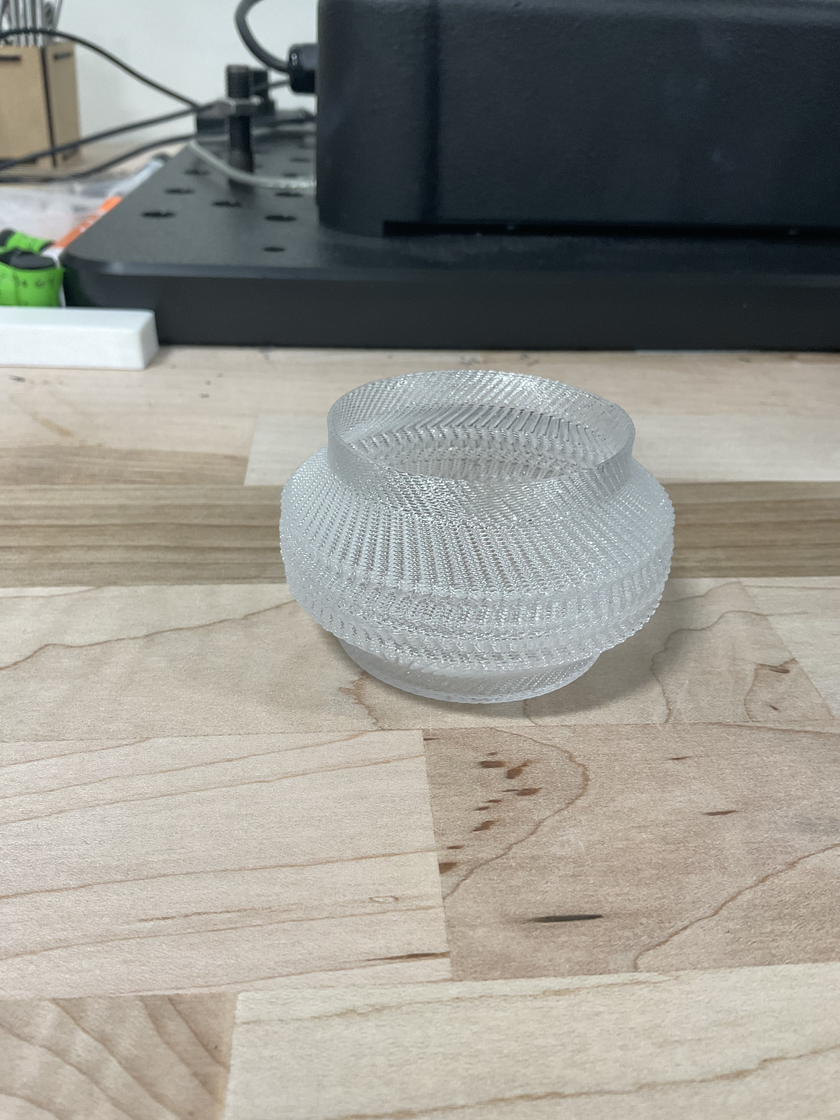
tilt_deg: -31.2
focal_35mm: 29
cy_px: 560
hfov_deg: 48.2
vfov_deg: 61.7
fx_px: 938
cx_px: 420
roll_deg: -0.6
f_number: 1.8
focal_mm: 3
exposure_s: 1/60
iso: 50
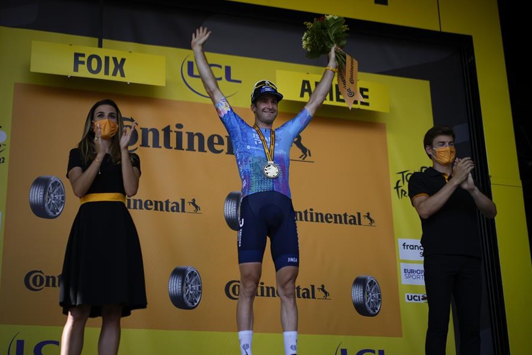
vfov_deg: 21.6
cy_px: 174
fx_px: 931
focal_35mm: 63
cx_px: 268
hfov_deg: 31.9
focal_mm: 55
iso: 100
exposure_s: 1/1250
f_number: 1.8
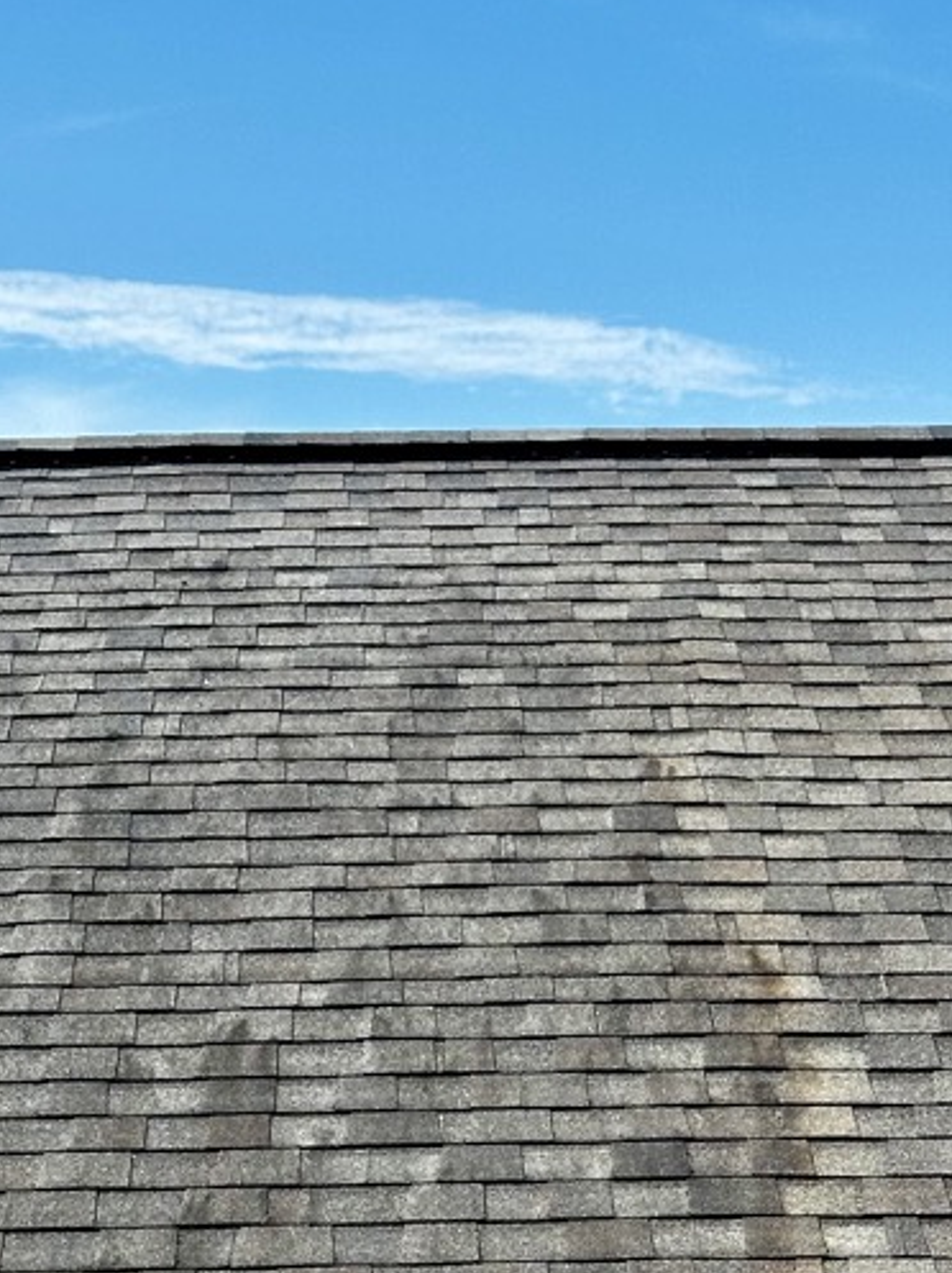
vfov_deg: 16.6
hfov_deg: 12.7
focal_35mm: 116
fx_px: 4259
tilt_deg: -3.9
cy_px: 1311
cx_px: 773
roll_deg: +0.6
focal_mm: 6.86
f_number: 1.78
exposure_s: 1/3472
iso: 64
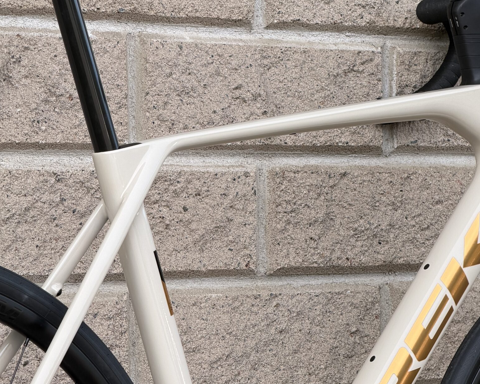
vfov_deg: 9.4
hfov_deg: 11.8
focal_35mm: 163
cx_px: 244
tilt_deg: -4.3
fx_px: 2315
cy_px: 395
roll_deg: +0.3
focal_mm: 16.89
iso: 50
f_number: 2.8
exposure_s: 1/217
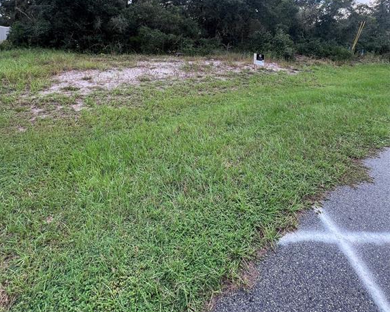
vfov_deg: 69.3
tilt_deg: -5.8
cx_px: 195
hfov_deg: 89.6
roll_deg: -0.7
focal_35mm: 17
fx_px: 196
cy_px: 61
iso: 32
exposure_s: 1/185
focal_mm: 1.57
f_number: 1.8
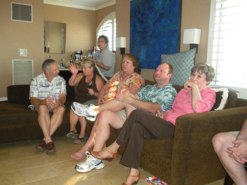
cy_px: 92
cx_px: 124
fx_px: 257
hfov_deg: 51.4
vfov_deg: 39.7
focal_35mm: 36
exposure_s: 1/30
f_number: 3.5
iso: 361
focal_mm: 6.3
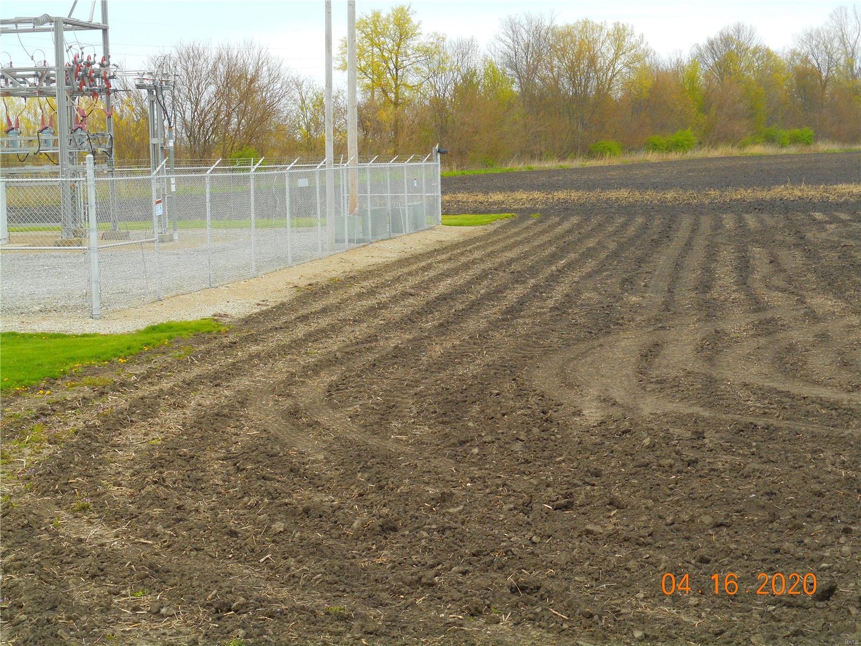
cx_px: 430
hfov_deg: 25.3
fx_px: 1915
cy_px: 323
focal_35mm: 77
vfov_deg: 19.1
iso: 80
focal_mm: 13.8
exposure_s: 1/80
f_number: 5.5
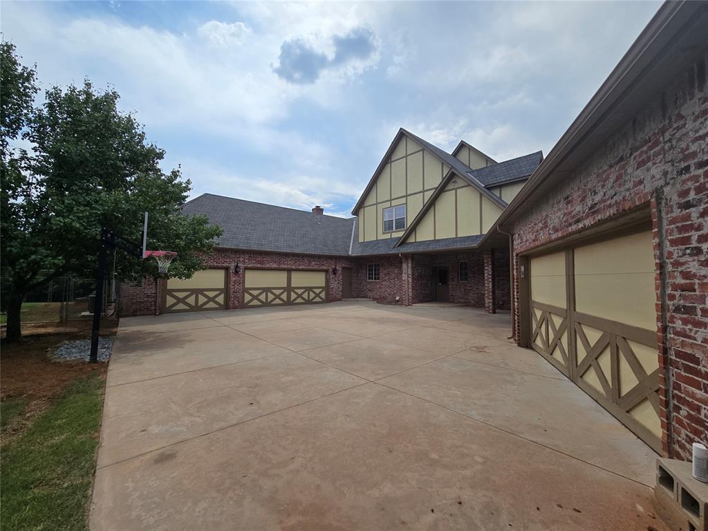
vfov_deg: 89.9
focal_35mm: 13
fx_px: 266
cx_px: 354
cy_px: 266
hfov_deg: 106.2
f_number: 2.2
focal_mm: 2.2
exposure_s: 1/3474
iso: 50
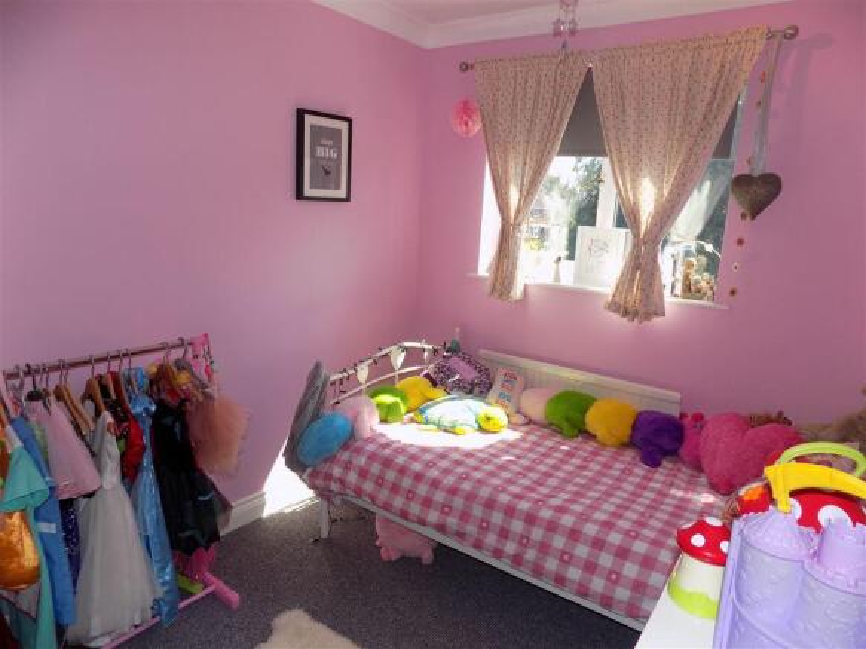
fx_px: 575
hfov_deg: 73.9
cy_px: 324
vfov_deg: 58.9
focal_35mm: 23
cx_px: 433
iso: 80
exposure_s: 1/100
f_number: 3.1
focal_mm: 4
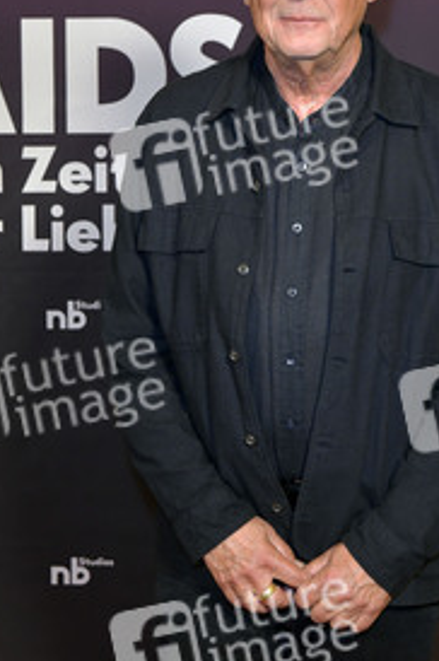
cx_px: 304
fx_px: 1284
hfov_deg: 19.3
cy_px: 275
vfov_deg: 28.8
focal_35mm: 70
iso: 1600
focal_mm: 48
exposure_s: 1/250
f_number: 6.3
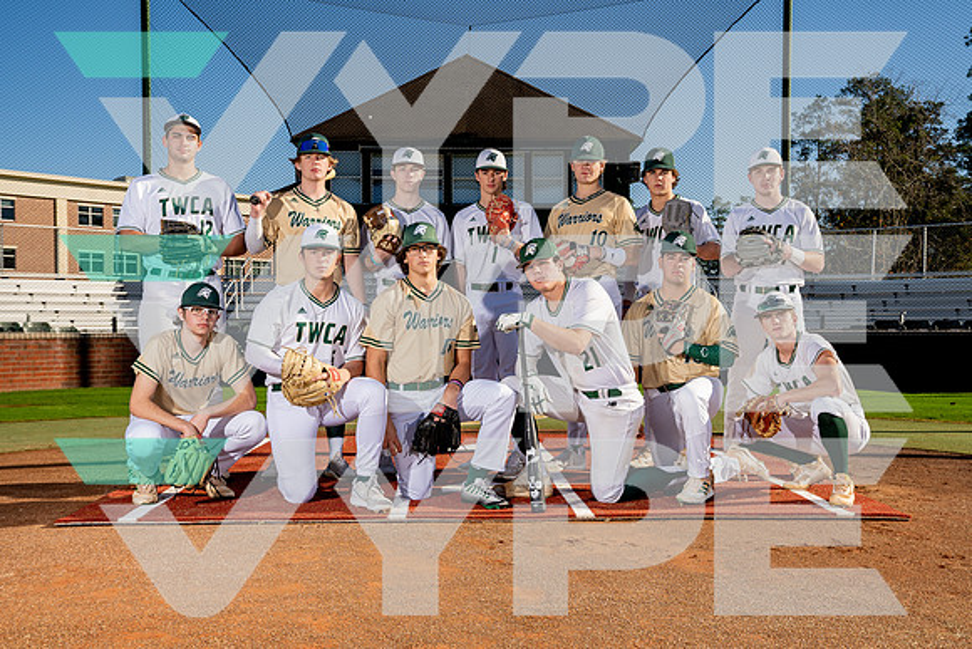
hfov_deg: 47.0
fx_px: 1117
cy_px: 325
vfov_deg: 32.4
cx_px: 495
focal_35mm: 41
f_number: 7.1
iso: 100
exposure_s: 1/250
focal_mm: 40
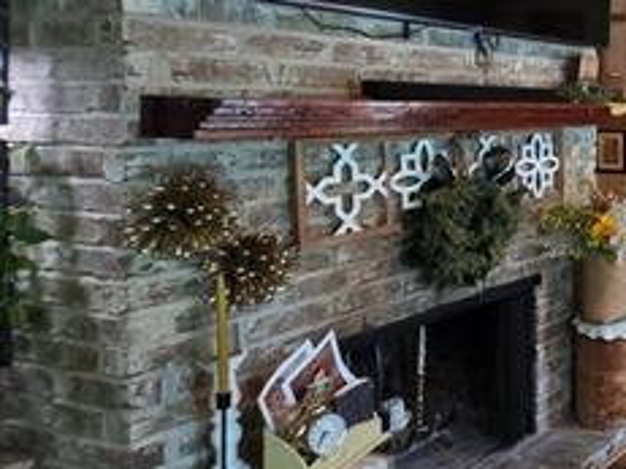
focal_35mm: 36
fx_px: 651
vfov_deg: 38.8
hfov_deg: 33.9
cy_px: 130
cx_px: 843
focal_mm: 2.2
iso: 400
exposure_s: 1/60
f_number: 1.9
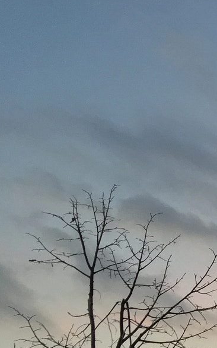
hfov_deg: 12.9
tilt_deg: +21.1
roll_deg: -2.1
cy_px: 265
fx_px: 795
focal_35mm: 84
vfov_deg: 24.3
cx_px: 470
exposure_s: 1/33
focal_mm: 4.15
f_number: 2.2
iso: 50
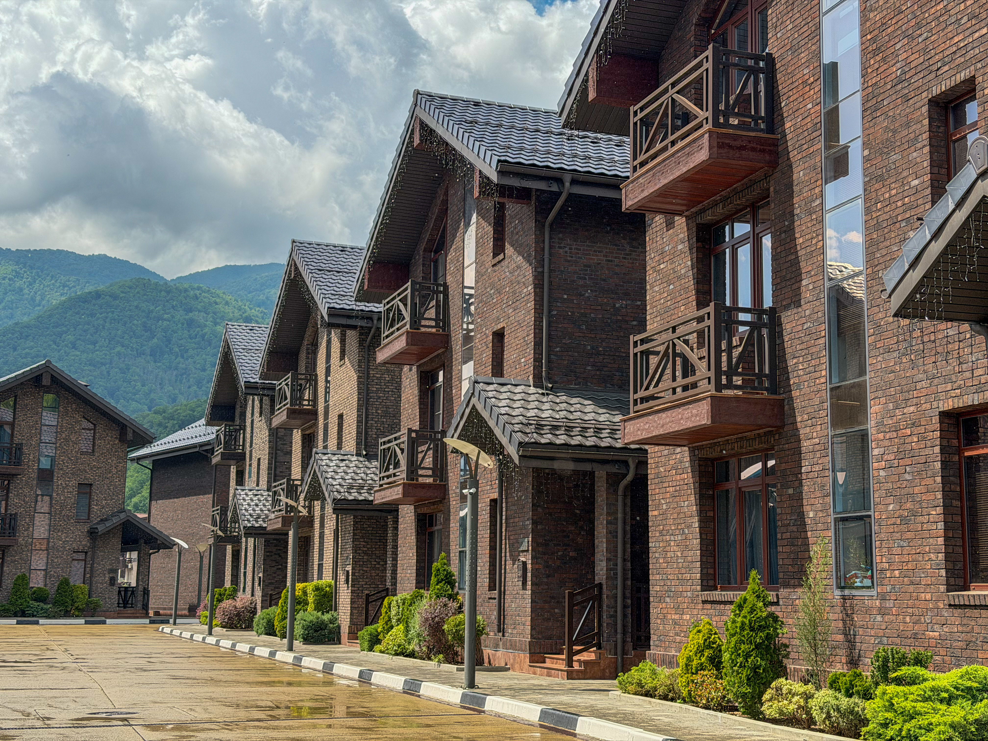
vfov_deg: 30.3
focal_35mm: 48
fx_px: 1370
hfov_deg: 39.7
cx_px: 494
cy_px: 370
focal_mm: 6.76
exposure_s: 1/3900
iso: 100
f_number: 1.8
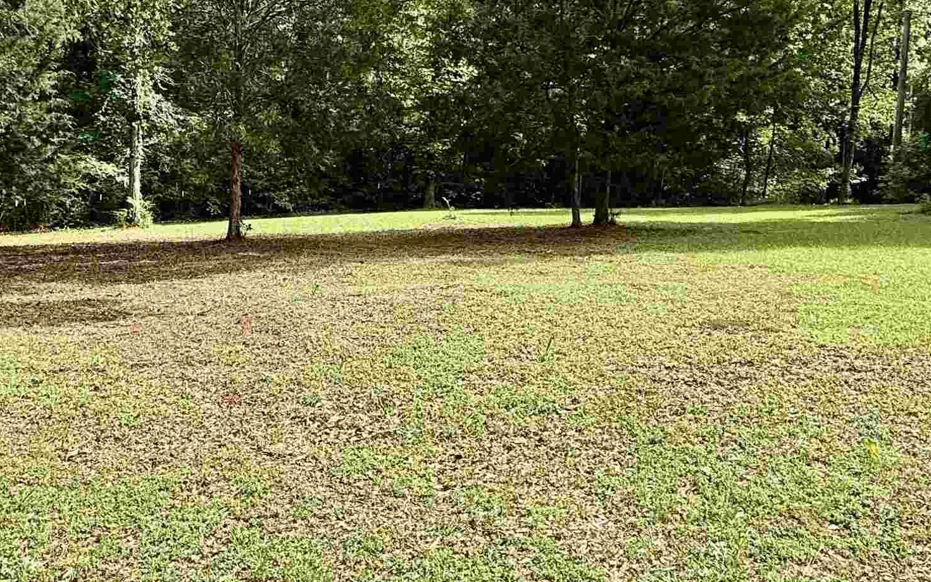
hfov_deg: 60.8
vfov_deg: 40.5
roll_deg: -2.0
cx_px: 383
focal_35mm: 31
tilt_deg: -2.8
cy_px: 243
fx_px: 786
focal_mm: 2.22
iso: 50
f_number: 2.2
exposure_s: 1/679
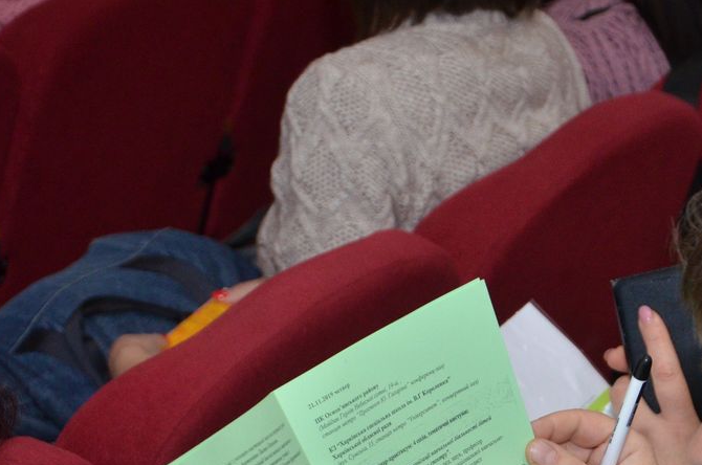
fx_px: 2745
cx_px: 470
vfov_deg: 9.6
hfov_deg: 14.5
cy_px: 468
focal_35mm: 141
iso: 1250
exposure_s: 1/250
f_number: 4.8
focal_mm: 45
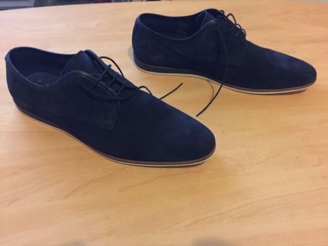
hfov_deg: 61.7
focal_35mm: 29
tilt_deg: -53.0
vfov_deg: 48.2
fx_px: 275
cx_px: 164
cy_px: 123
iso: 640
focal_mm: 4.15
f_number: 2.2
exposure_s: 1/17
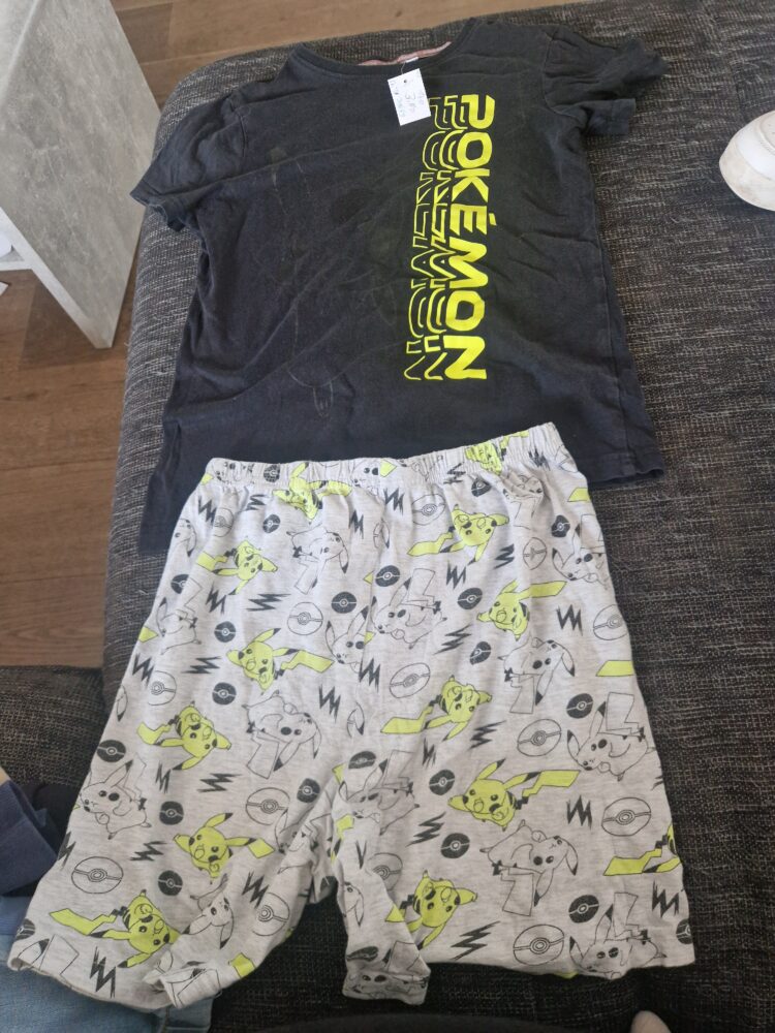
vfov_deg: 73.9
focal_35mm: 23
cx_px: 388
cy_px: 516
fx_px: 687
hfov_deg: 58.9
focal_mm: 5.4
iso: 800
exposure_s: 1/100
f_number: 1.8
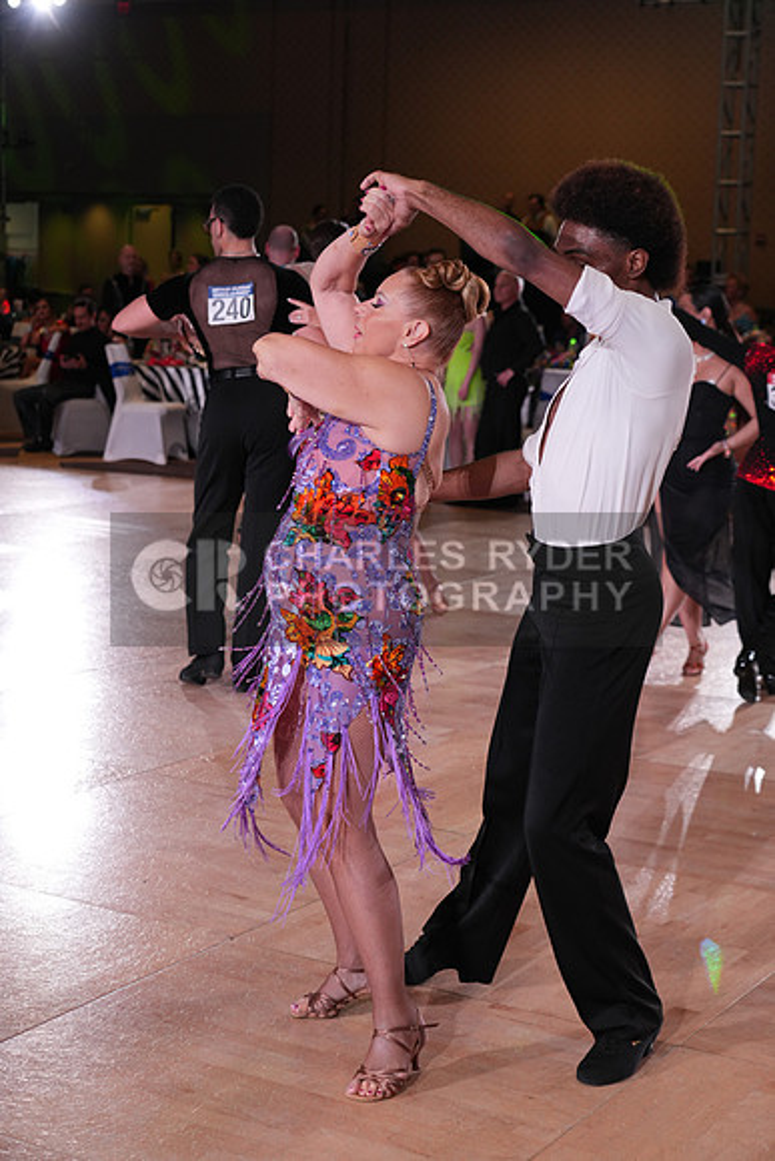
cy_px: 580
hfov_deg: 23.4
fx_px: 1872
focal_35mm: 58
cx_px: 388
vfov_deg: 34.5
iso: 1600
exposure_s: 1/500
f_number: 4
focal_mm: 58
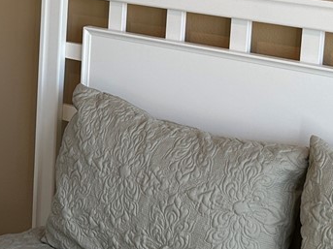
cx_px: -98
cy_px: 23
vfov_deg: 13.1
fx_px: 1077
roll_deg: -1.7
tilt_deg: -8.9
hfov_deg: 16.6
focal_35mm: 112
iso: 64
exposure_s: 1/130
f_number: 1.78
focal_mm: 6.86
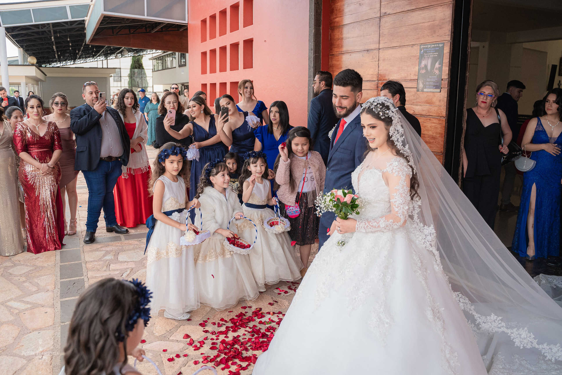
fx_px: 465
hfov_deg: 62.3
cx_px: 282
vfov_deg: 43.9
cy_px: 188
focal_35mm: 30
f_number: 4
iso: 2000
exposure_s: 1/2000
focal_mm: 28
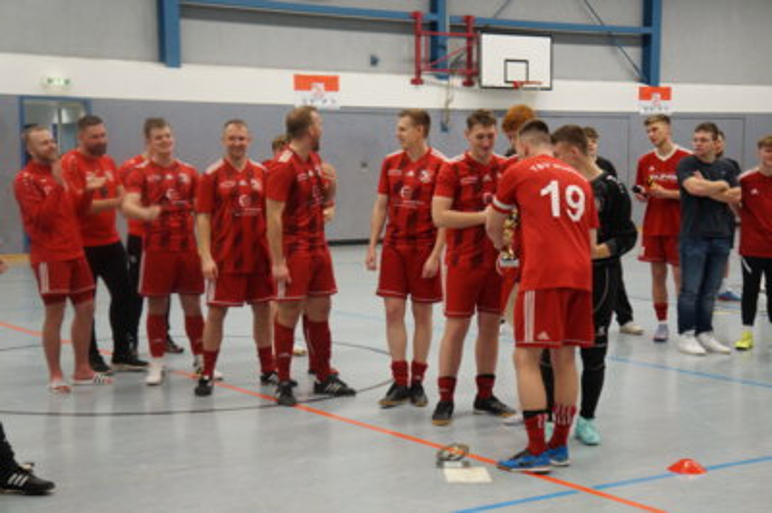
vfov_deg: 22.0
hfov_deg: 32.7
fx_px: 1318
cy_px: 256
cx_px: 386
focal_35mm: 62
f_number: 4.5
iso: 1000
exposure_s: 1/80
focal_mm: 41
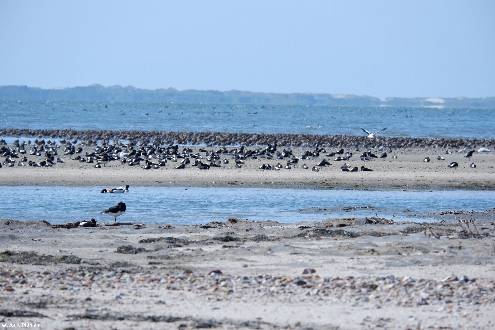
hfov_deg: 6.0
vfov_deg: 4.0
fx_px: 4743
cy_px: 165
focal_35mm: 345
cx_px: 248
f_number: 9
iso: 200
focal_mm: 230
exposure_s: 1/400
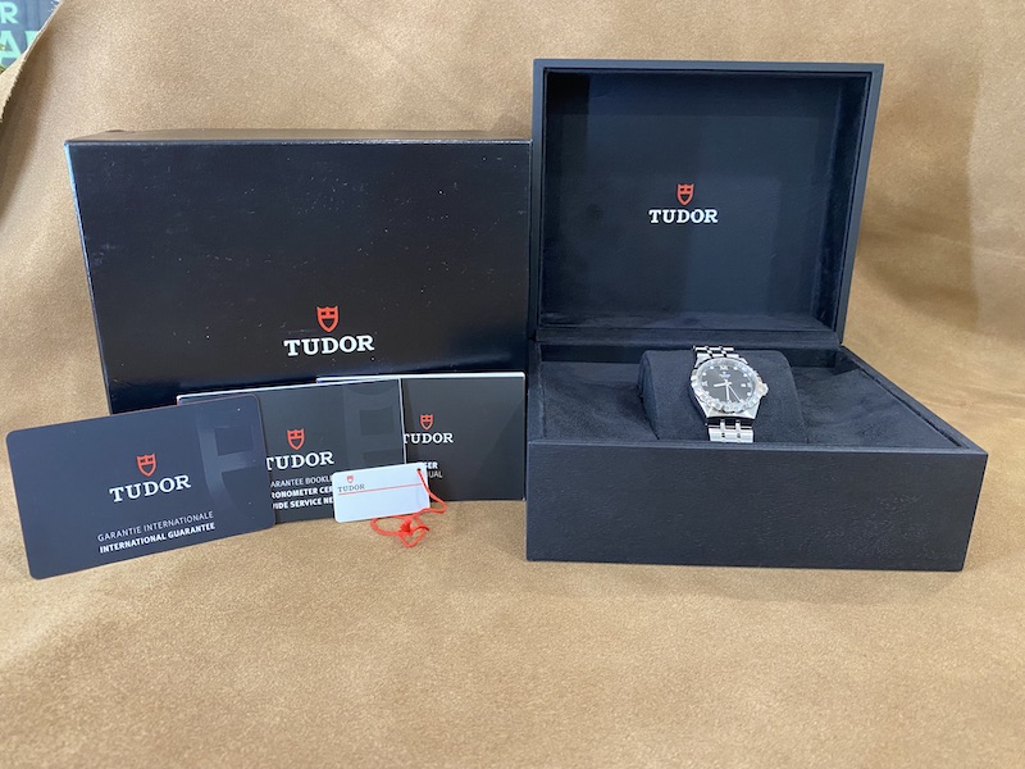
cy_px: 384
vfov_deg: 53.1
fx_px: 770
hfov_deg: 67.3
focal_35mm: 26
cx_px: 512
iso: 400
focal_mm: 4.25
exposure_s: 1/40
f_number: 1.8
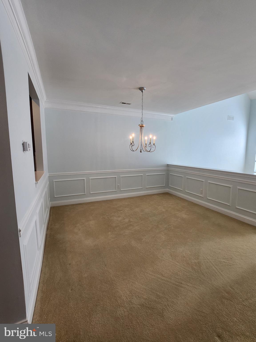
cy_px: 171
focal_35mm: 13
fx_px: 128
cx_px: 128
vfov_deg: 106.2
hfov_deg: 89.9
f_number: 2.2
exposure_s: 1/60
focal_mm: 1.7
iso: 50
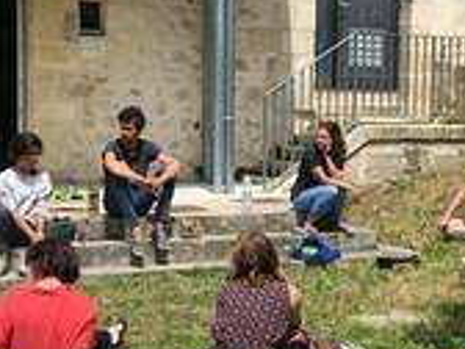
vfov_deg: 21.3
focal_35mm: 69
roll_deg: +0.1
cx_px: 241
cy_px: 180
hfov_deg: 28.2
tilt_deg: -3.4
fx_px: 927
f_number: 2.2
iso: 25
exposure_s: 1/1709
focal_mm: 4.15
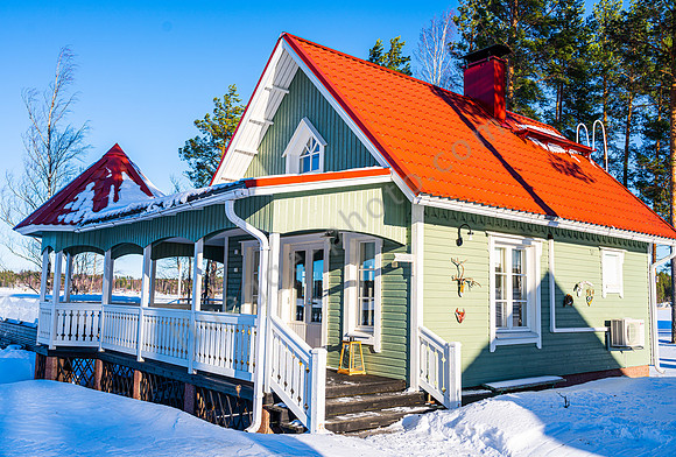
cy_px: 228
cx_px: 334
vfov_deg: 41.1
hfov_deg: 58.1
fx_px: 609
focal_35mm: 32
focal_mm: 32
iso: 100
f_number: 5.6
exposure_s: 1/640
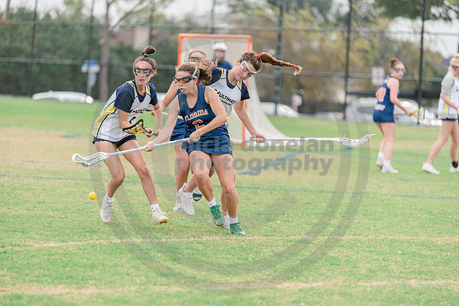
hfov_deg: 10.3
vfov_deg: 6.9
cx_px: 230
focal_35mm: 200
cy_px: 153
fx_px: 2550
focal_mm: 200
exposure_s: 1/1250
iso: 320
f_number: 2.8
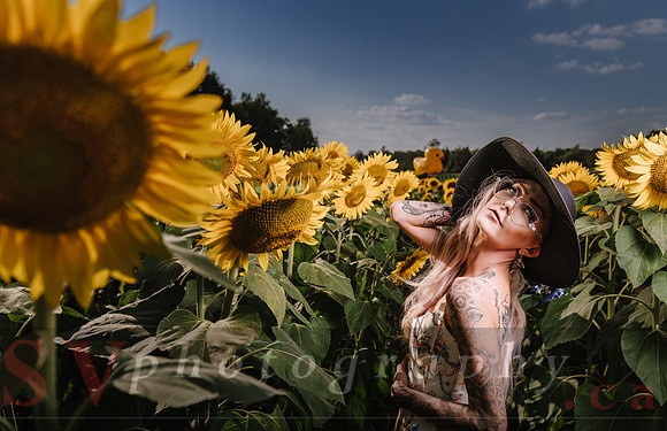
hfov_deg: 61.5
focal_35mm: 31
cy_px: 212
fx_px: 561
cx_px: 334
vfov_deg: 42.1
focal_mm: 30
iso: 31
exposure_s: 1/250
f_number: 5
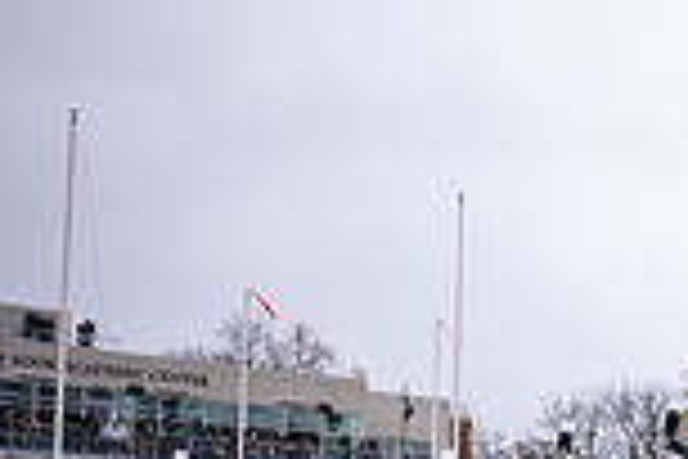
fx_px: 1739
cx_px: 1264
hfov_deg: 17.7
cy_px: 542
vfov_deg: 14.6
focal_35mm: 91
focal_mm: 24
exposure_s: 1/500
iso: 160
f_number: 2.8
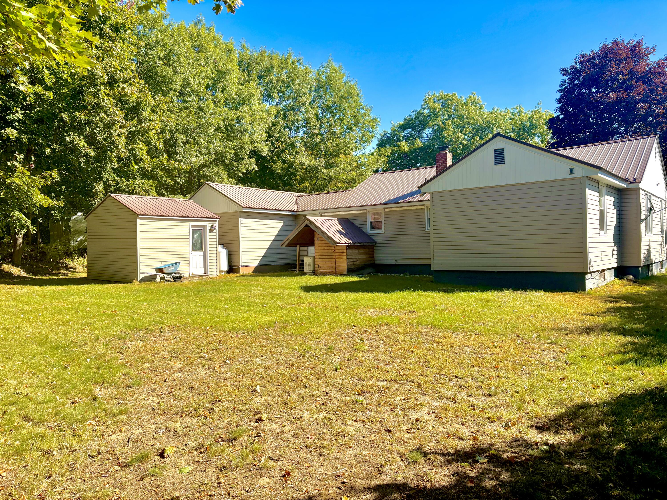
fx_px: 501
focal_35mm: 26
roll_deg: +1.2
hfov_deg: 67.3
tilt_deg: -0.2
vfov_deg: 53.1
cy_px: 250
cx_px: 334
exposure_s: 1/1567
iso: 50
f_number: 1.6
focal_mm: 5.96
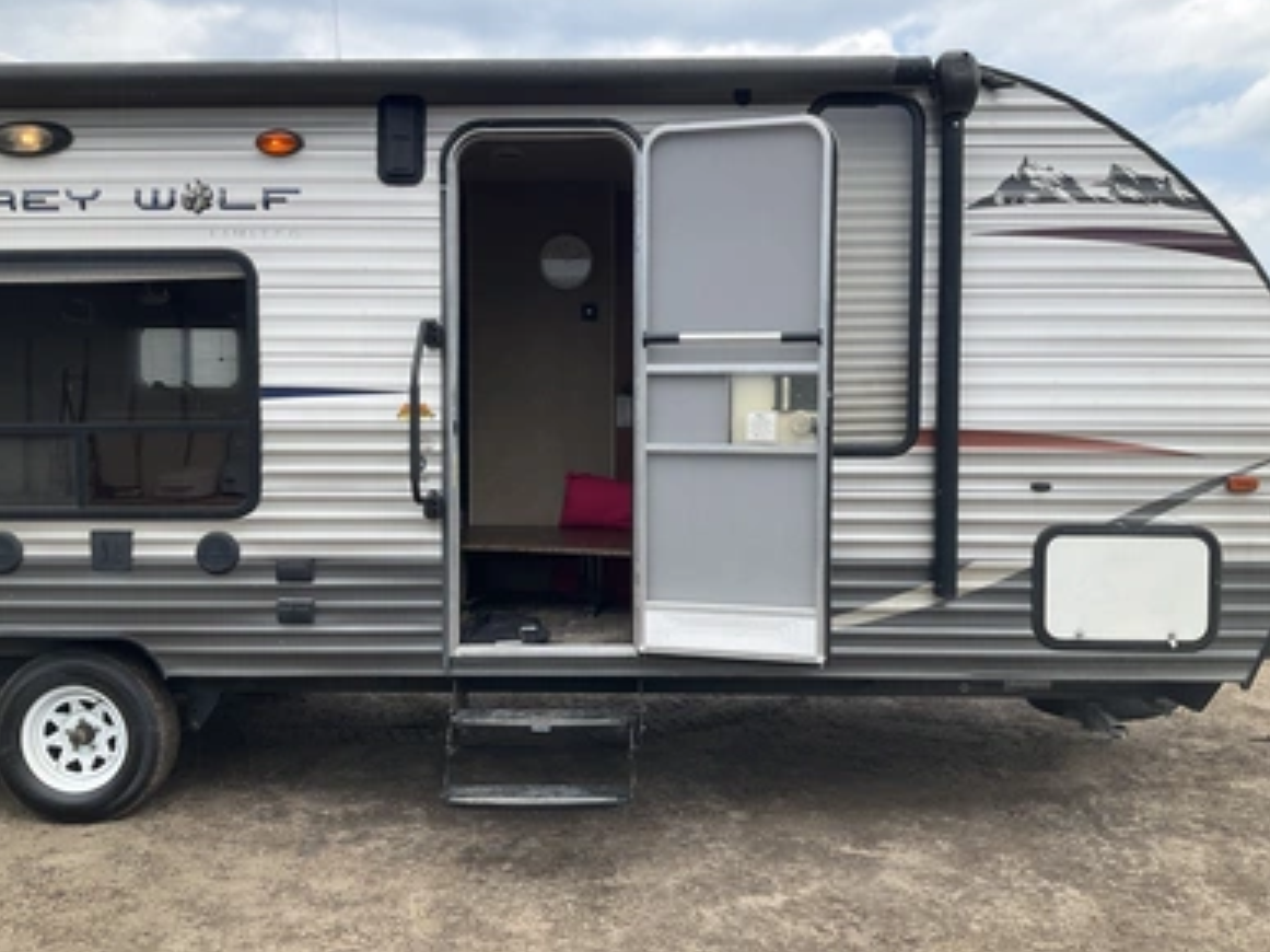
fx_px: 1100
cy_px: 476
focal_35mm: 30
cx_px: 617
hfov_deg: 60.0
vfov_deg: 46.8
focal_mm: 3
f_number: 1.8
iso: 25
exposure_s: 1/1076
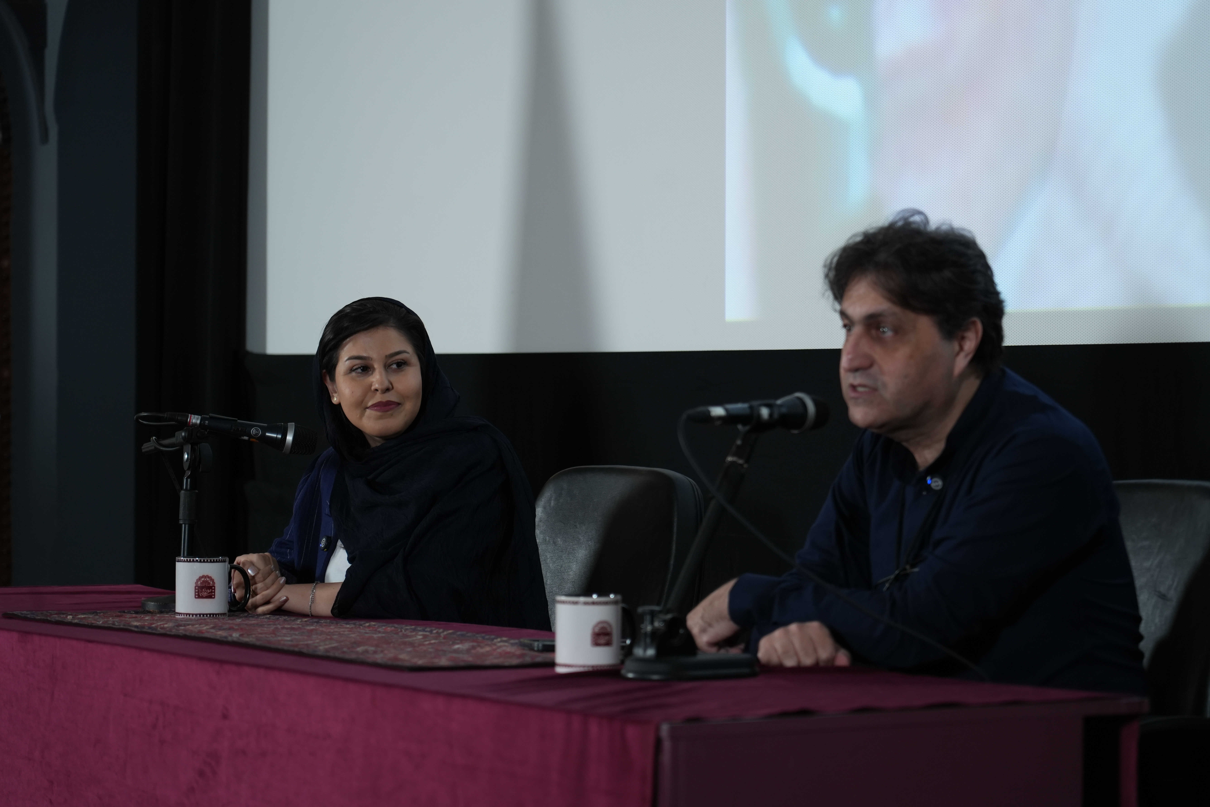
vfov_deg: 13.0
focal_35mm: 105
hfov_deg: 19.5
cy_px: 404
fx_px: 3529
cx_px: 605
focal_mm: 105
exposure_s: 1/60
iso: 1000
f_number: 4
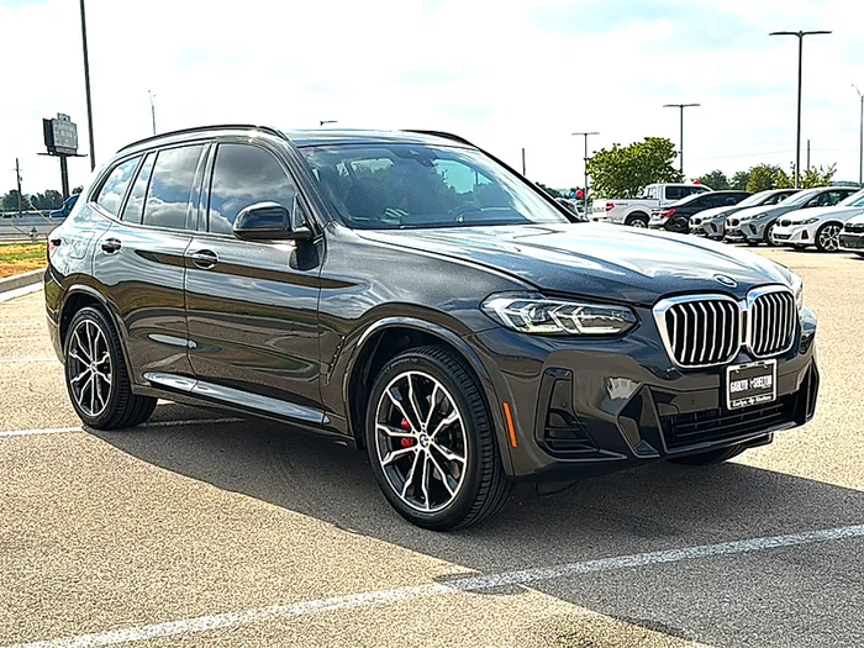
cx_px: 432
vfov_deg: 36.8
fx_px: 973
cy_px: 324
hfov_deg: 47.9
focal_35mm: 39
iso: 80
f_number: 1.78
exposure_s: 1/5291
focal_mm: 6.86
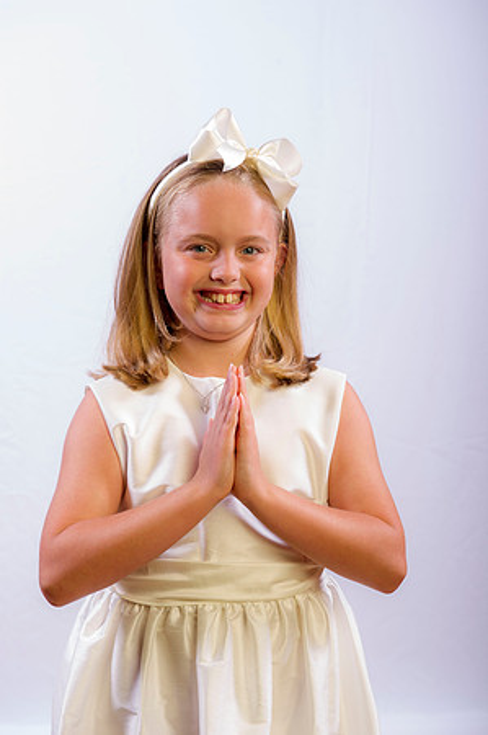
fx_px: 1345
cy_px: 368
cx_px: 244
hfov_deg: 20.6
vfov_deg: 30.5
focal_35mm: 66
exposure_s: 1/200
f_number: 8
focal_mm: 66
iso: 100
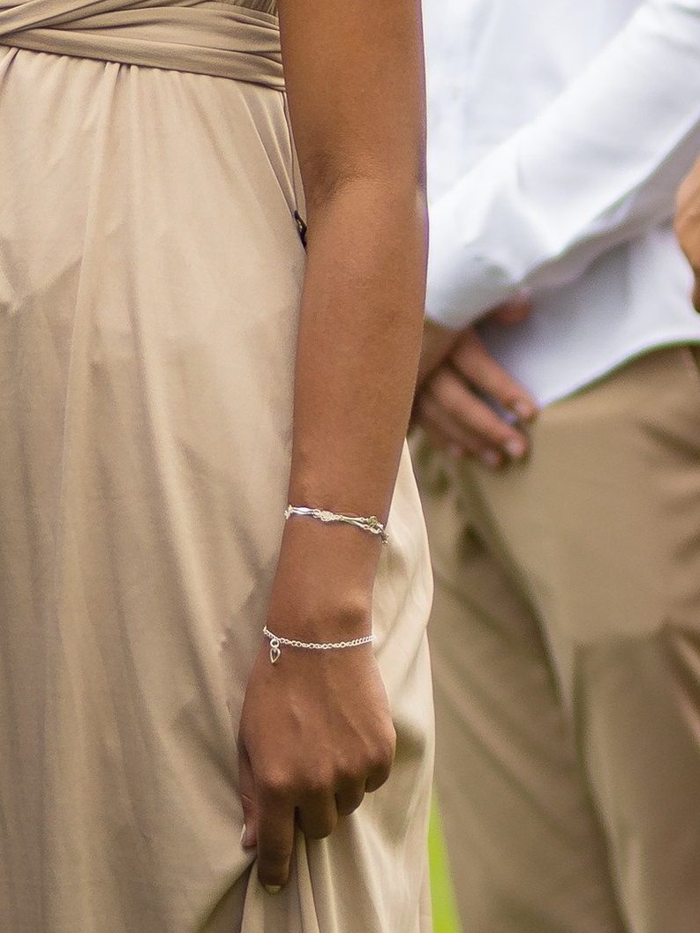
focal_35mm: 445
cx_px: 84
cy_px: -538
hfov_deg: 3.3
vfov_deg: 4.4
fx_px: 12003
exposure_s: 1/1250
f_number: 2
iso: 320
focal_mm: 85
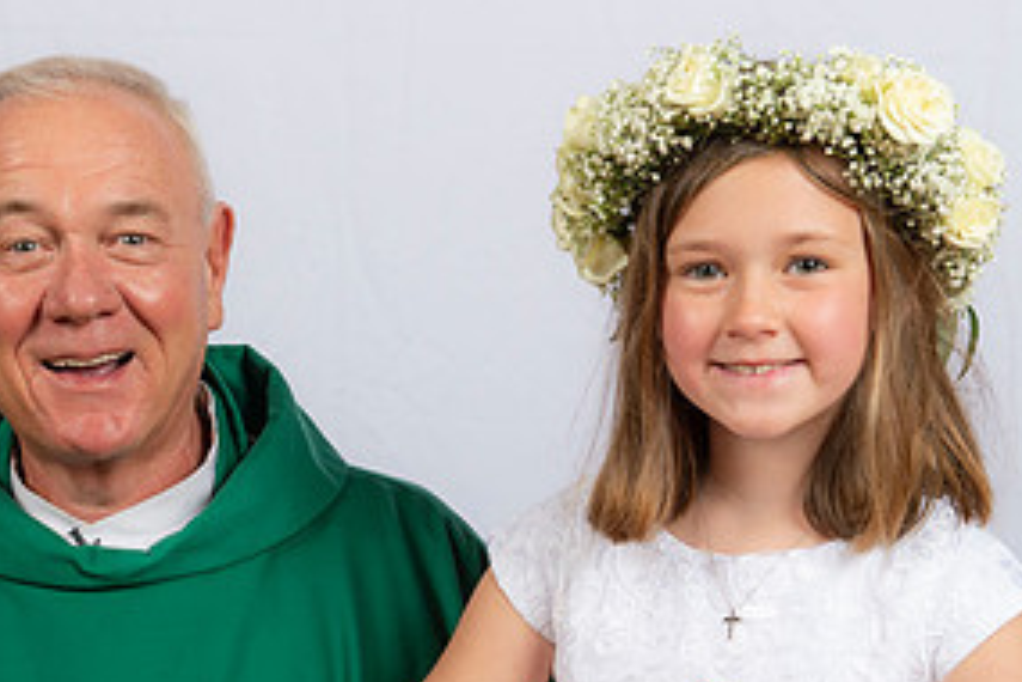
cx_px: 319
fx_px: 3236
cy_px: 621
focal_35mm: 114
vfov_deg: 11.9
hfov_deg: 17.9
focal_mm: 56
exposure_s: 1/200
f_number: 8
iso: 320
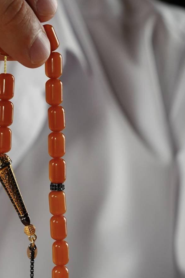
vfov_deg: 17.3
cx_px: 52
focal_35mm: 117
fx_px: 905
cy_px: 220
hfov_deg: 11.6
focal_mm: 63.8
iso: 800
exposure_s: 1/100
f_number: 8
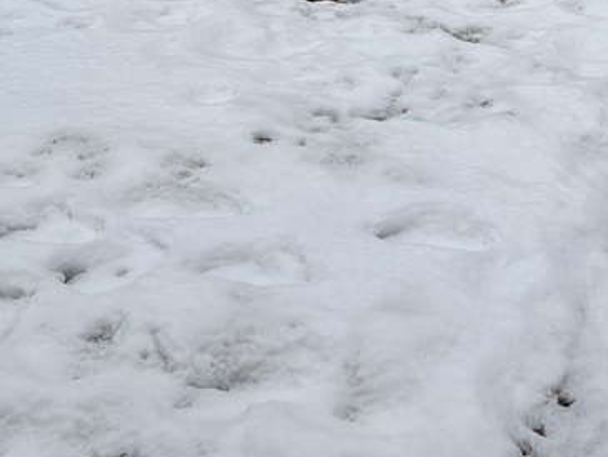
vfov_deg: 15.7
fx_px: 1353
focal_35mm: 77
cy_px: -419
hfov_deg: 25.0
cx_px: 461
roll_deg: -3.0
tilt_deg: -2.5
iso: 50
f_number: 1.6
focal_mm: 5.96
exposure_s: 1/1484
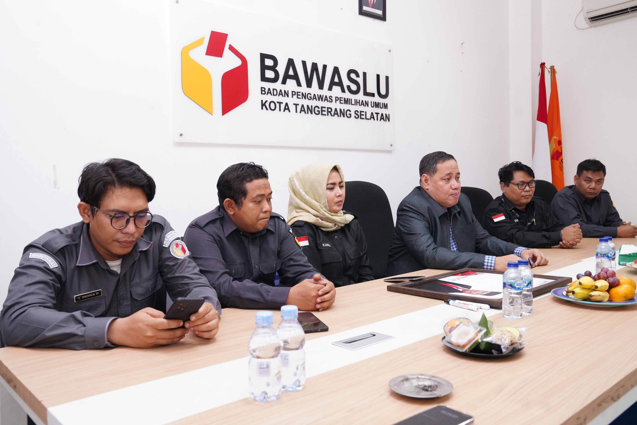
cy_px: 212
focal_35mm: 30
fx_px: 531
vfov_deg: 43.6
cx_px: 318
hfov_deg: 61.9
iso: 3200
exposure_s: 1/80
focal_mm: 30
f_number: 5
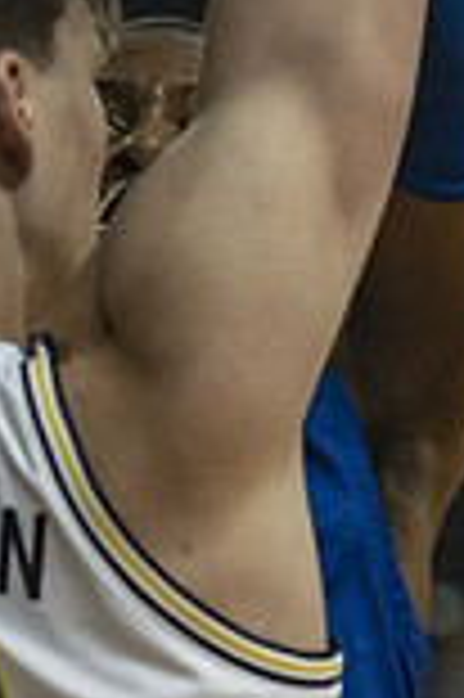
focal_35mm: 492
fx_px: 9533
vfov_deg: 4.2
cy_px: 305
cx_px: -76
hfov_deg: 2.8
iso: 1250
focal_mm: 110
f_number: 2.8
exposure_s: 1/1000
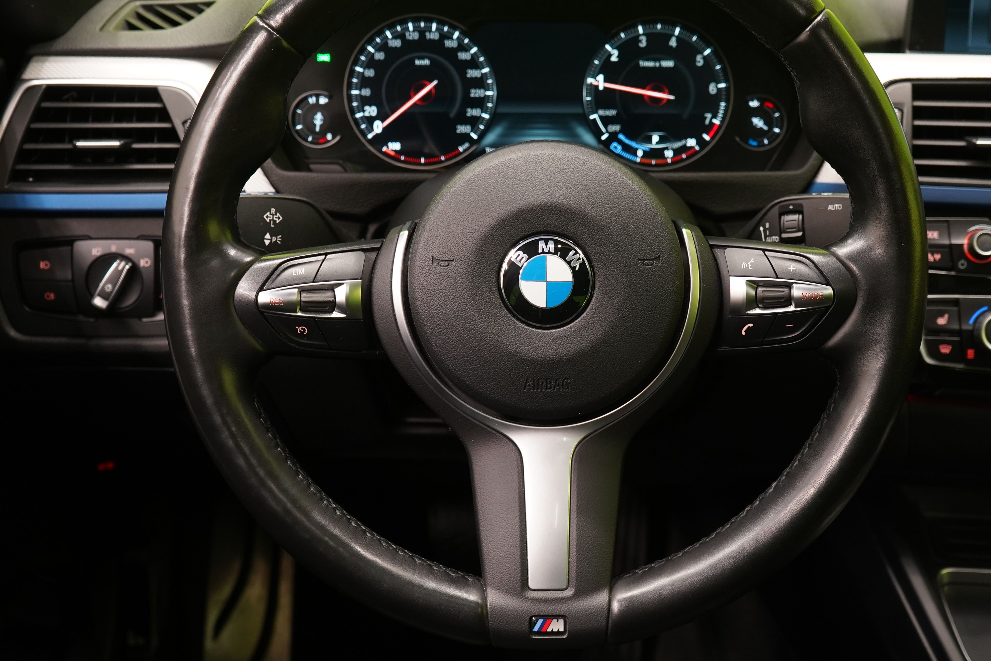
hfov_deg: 39.5
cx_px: 550
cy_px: 282
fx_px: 1376
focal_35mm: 50
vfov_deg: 27.0
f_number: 5
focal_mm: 35
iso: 1250
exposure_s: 1/25
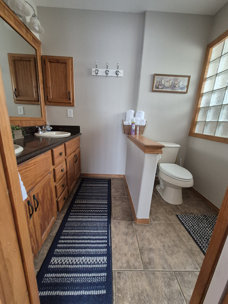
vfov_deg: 106.2
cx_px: 114
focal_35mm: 13
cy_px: 152
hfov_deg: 89.9
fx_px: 114
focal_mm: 1.74
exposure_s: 1/60
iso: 640
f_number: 2.2
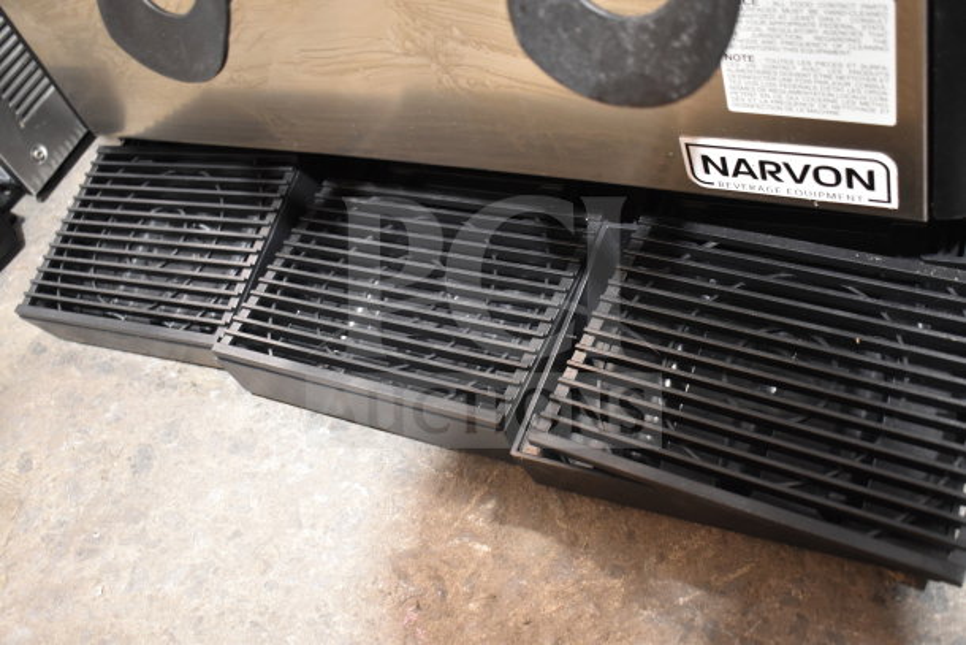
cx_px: 483
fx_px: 966
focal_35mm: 36
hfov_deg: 53.1
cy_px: 322
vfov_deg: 36.9
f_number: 4
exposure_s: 1/40
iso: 2000
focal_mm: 24
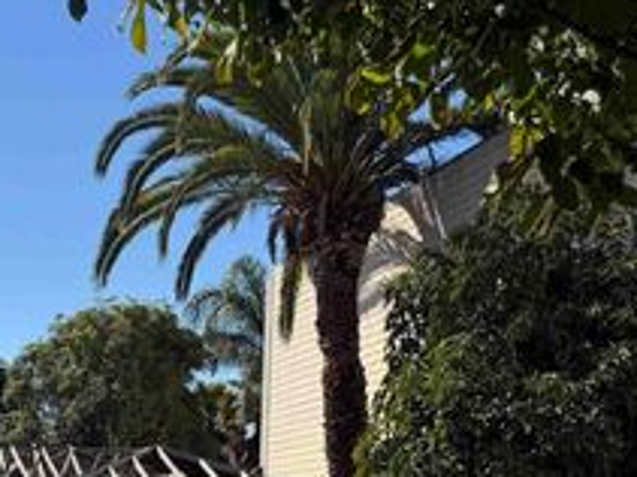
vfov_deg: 23.8
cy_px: 539
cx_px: 6
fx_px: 1048
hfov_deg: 31.4
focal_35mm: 57
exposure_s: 1/4975
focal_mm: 6.76
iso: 80
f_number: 1.78
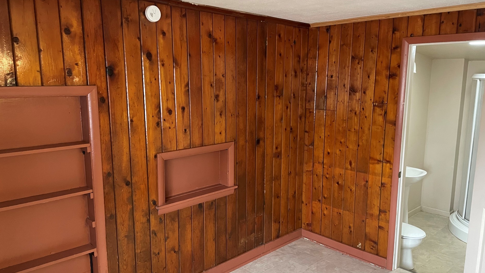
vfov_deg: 40.2
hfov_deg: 66.1
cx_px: 243
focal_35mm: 29
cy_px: 146
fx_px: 373
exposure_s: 1/30
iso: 500
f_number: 1.6
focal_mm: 4.2
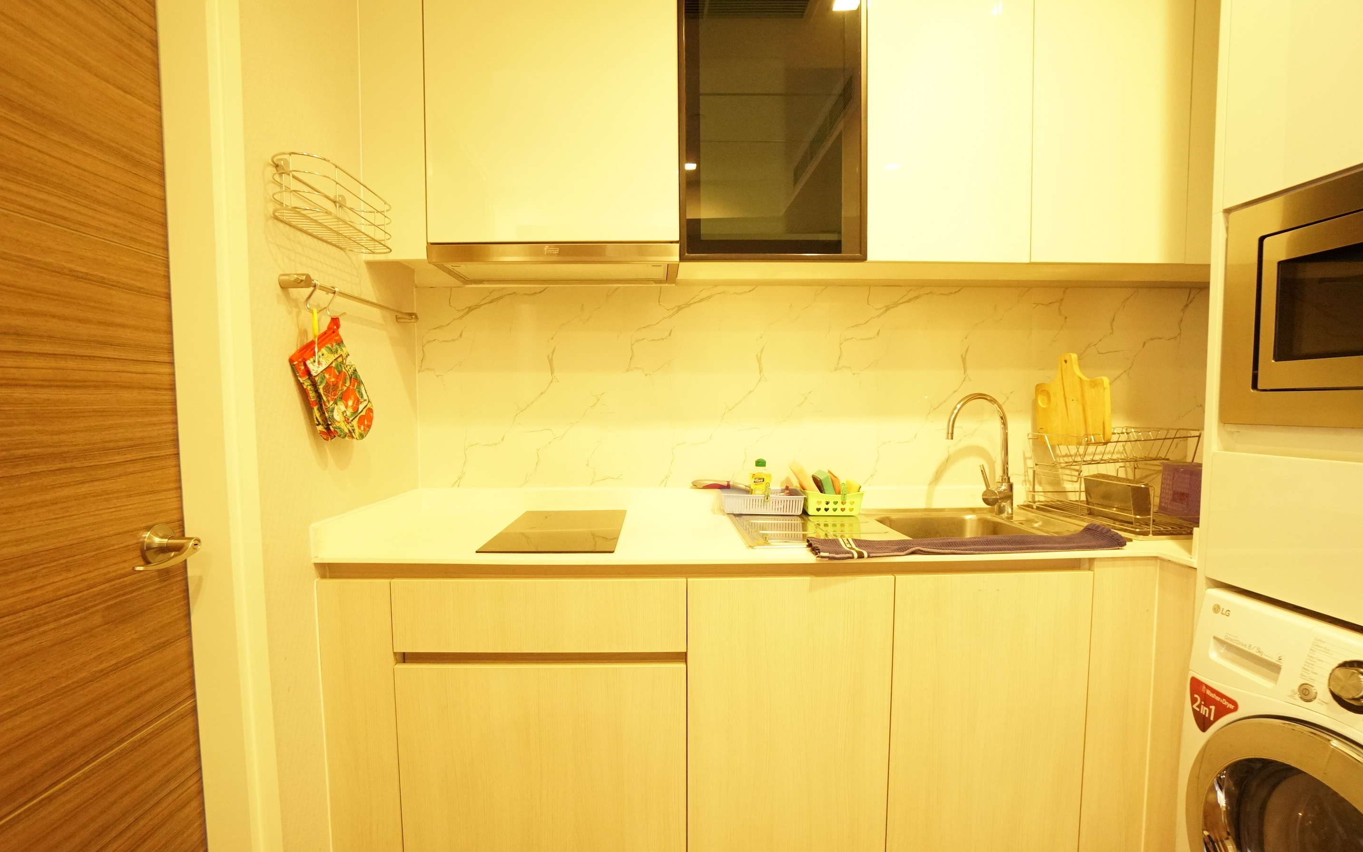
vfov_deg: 71.2
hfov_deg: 97.8
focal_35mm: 16
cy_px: 448
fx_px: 594
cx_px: 669
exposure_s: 1/15
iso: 3200
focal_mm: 10
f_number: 4
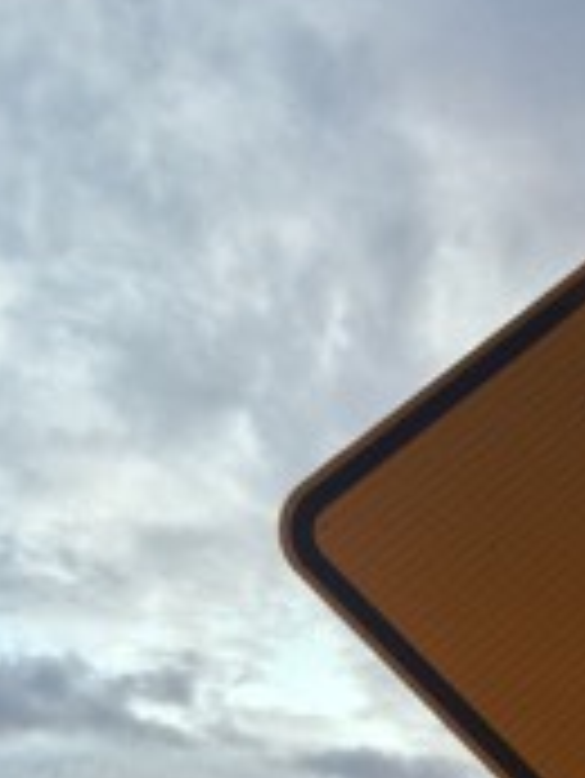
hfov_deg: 15.8
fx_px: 1958
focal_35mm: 87
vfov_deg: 21.1
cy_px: 913
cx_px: 828
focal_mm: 4.15
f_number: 2.2
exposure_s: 1/120
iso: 50
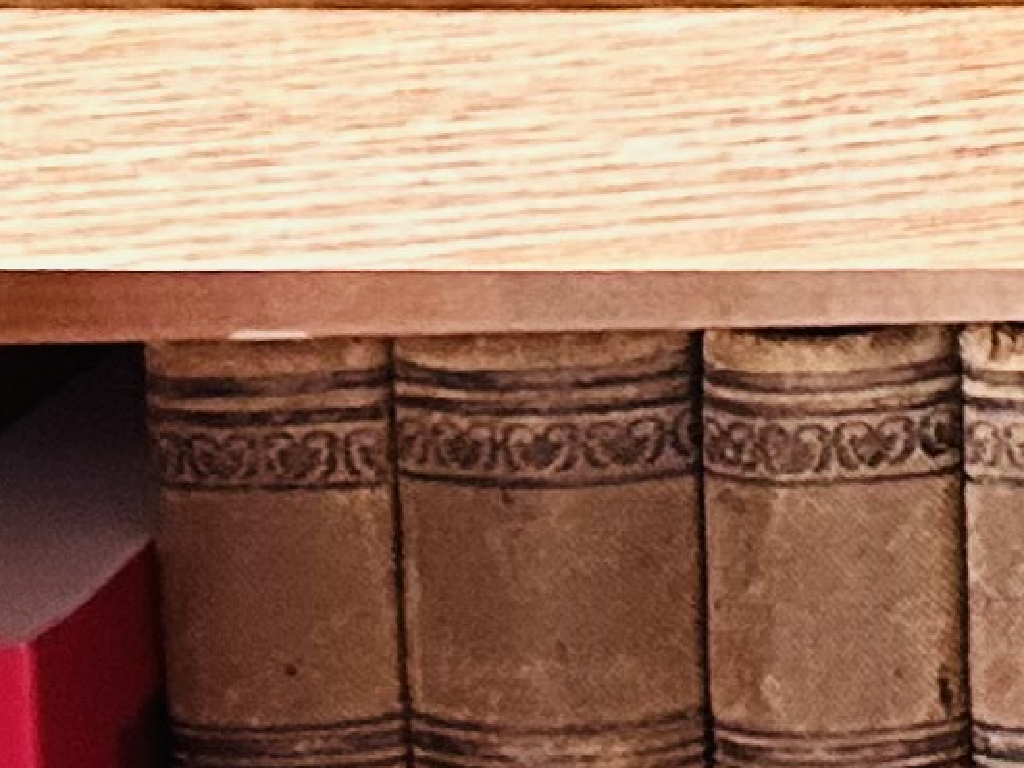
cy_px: -1917
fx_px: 5828
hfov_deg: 8.0
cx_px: 3455
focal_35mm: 197
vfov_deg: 6.5
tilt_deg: -1.8
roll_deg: +0.8
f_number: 1.5
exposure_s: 1/60
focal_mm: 5.7
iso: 320
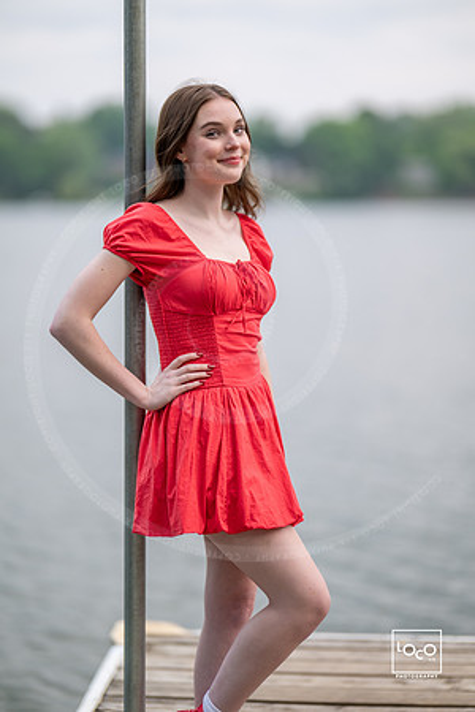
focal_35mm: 85
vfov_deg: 23.9
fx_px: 1682
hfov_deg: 16.1
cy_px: 356
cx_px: 238
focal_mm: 85
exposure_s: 1/320
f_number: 1.2
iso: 100
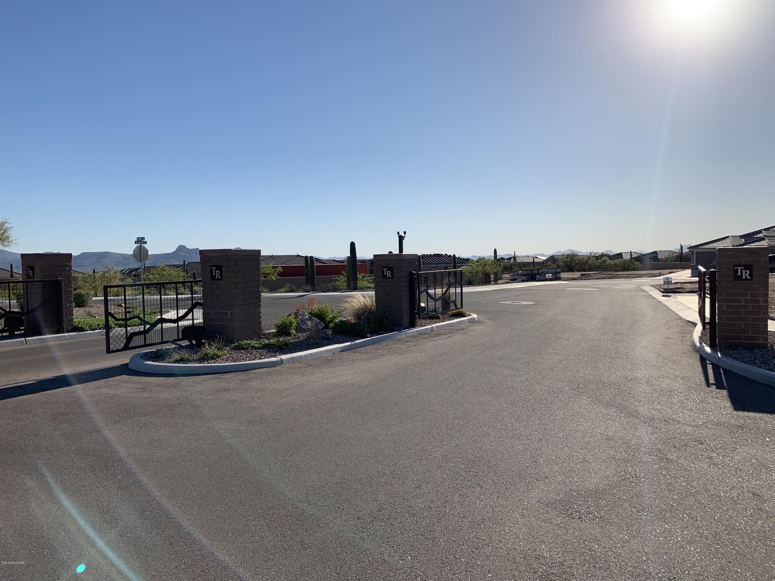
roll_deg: +0.5
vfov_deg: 53.1
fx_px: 582
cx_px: 388
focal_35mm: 26
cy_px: 290
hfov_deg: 67.3
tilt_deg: -2.1
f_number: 1.8
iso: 25
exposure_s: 1/4464
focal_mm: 4.25
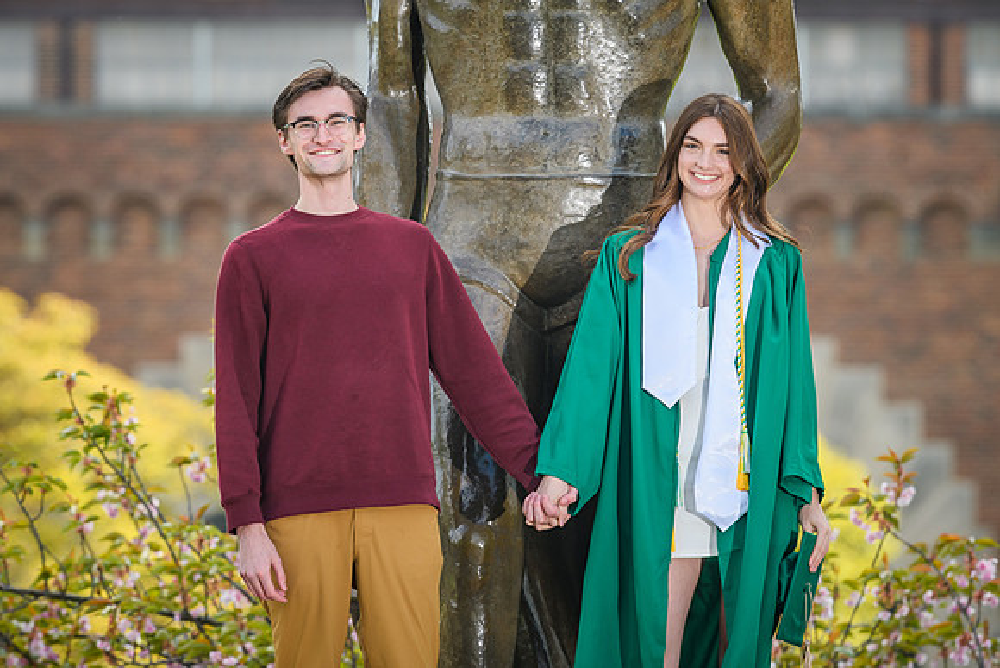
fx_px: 14728
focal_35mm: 530
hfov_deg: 3.9
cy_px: 287
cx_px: 500
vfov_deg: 2.6
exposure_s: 1/200
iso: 100
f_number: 5.6
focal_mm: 300
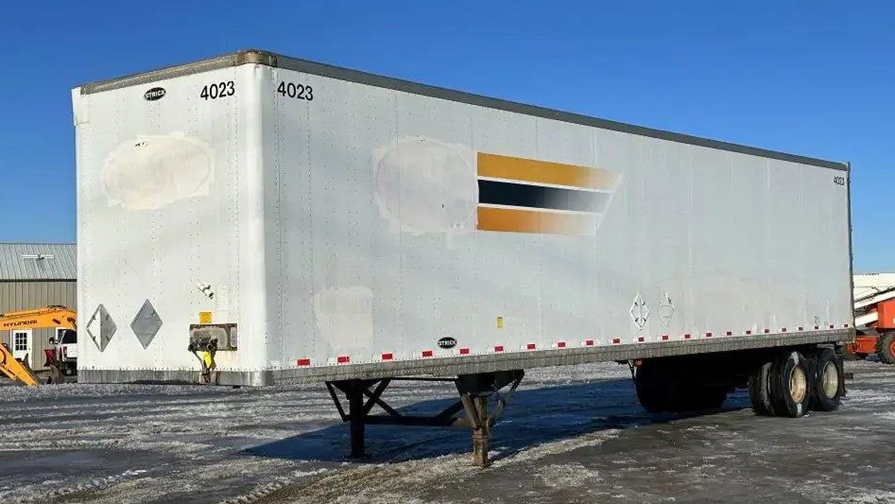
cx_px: 444
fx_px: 1258
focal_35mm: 53
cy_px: 259
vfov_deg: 22.6
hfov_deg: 39.2
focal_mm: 6.86
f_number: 1.78
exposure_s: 1/9804
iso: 64
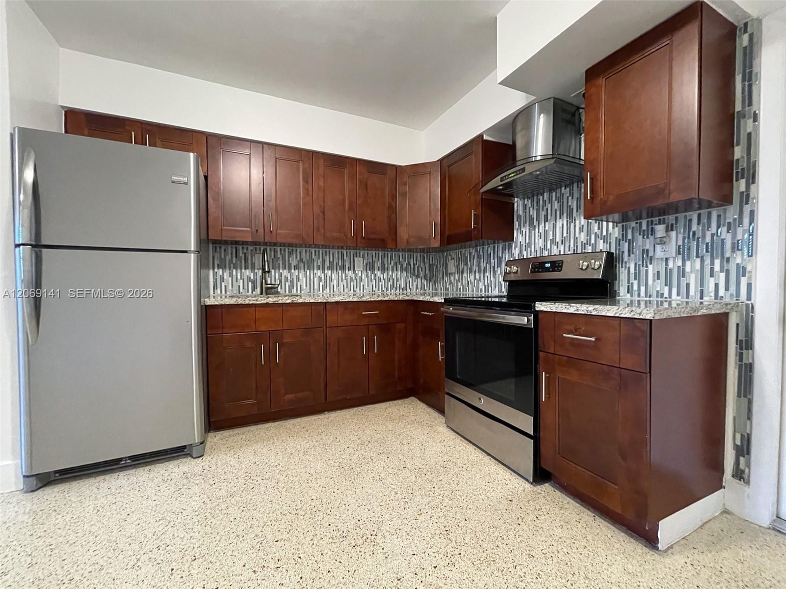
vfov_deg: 89.9
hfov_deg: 106.2
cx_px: 393
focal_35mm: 13
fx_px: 295
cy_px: 294
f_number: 2.4
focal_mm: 1.54
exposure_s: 1/30
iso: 1250
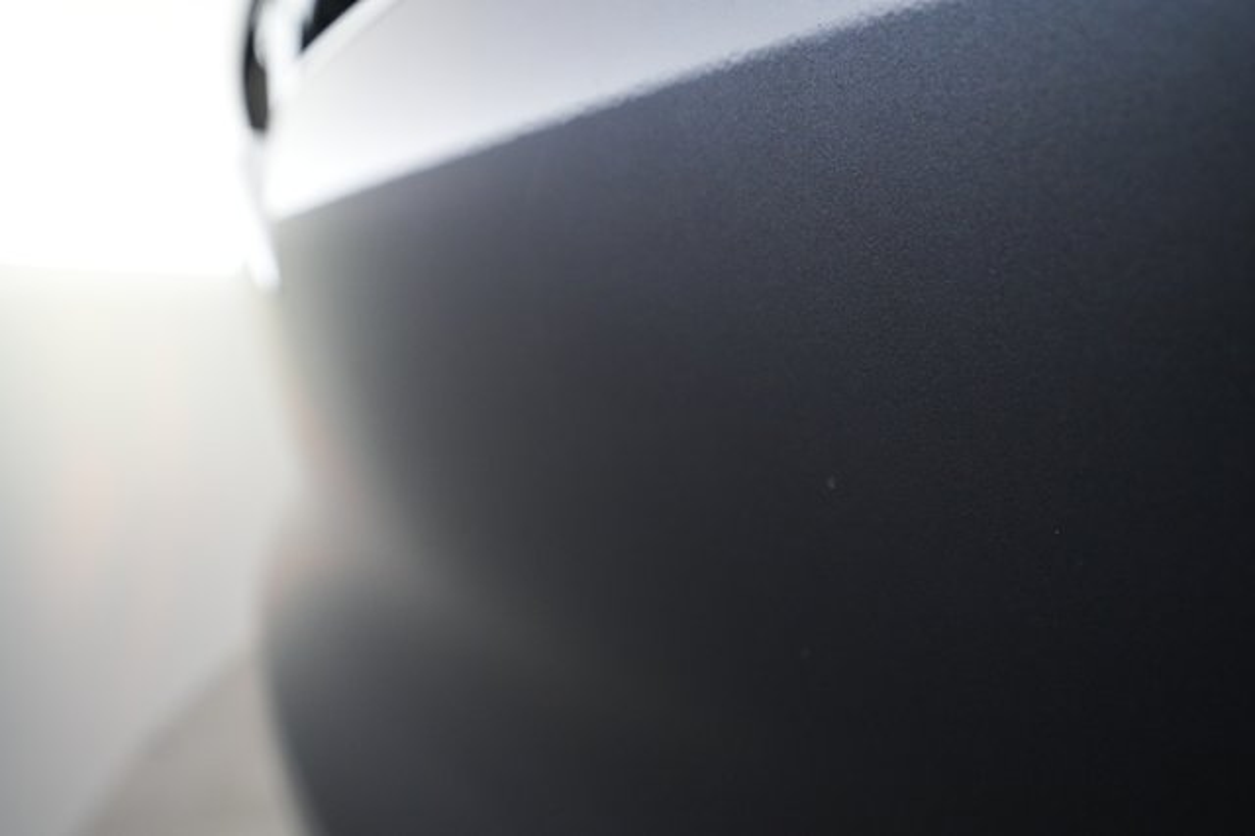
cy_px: 418
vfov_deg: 47.9
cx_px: 628
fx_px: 941
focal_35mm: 27
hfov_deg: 67.4
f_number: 5.6
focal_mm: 27
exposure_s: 1/100
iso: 5000
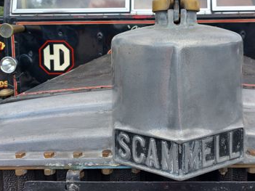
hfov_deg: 51.8
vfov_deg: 40.2
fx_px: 258
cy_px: 65
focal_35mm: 35
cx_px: 166
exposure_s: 1/409
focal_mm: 5.23
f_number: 1.8
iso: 25
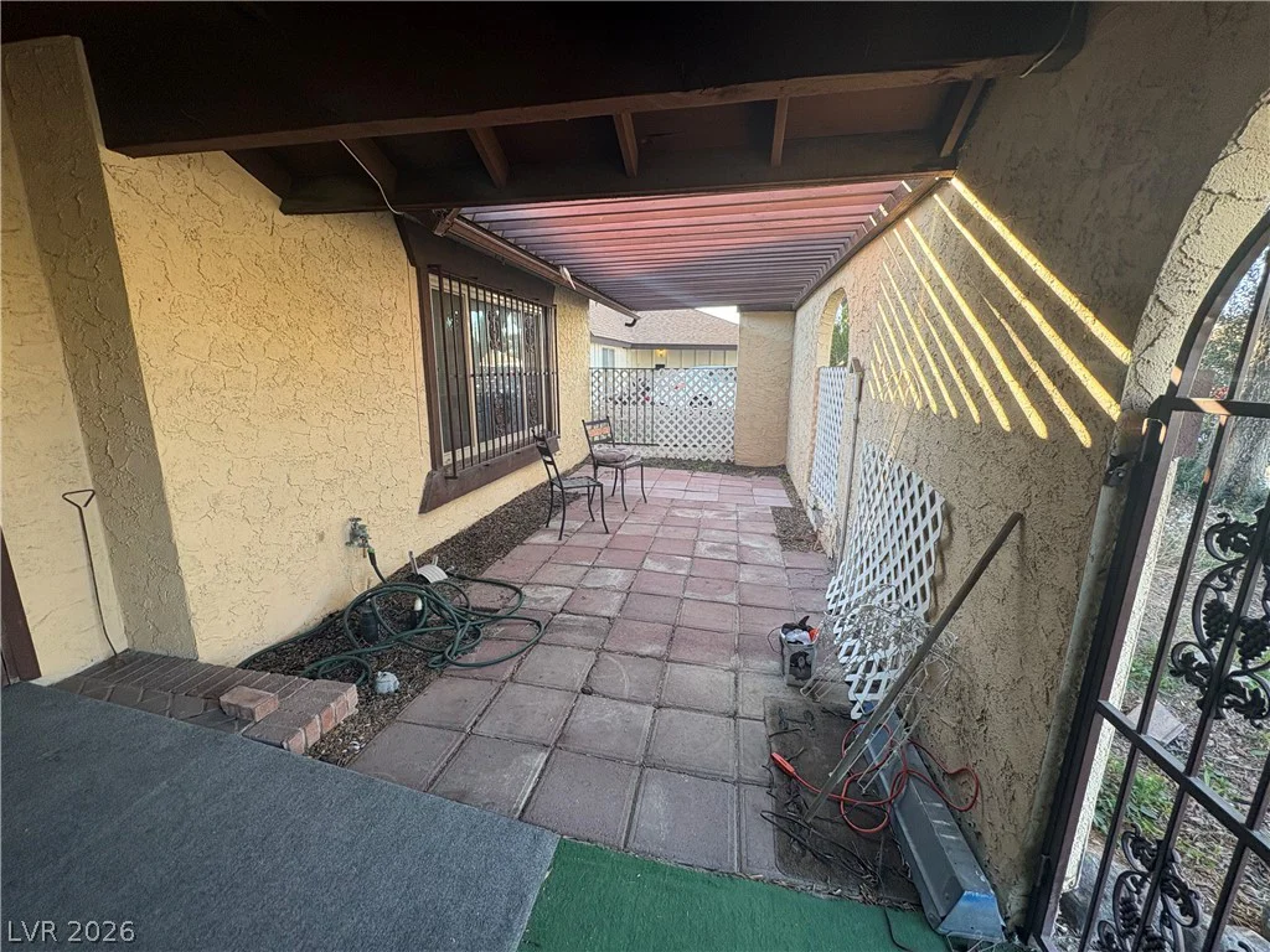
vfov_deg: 85.7
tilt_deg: -12.2
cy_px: 476
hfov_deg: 102.1
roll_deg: -0.5
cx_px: 635
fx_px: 514
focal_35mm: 14
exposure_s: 1/99
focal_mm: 2.22
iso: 64
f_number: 2.2
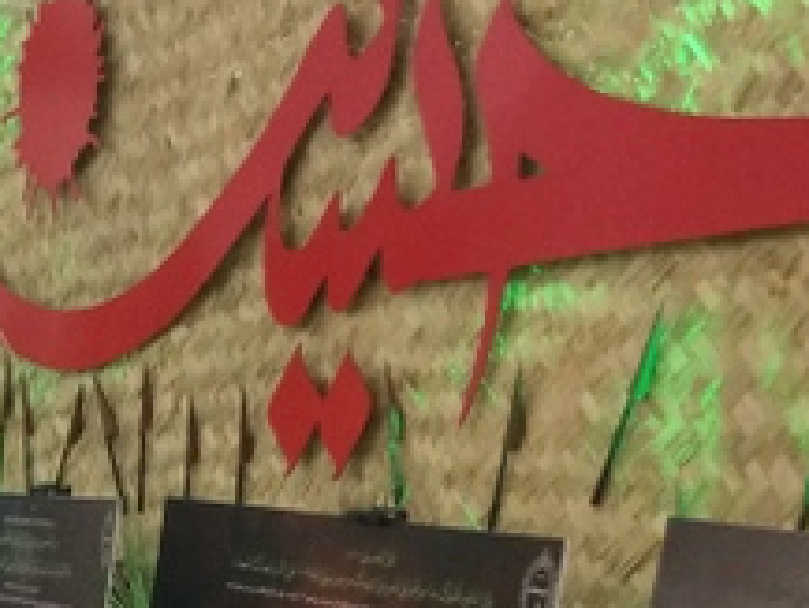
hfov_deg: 16.5
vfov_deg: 13.3
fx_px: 2502
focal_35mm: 107
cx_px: -447
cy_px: 795
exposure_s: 1/33
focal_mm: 4.15
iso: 200
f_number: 2.2
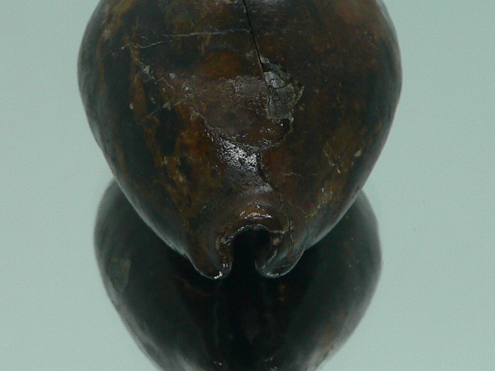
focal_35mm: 70
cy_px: 133
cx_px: 255
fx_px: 1001
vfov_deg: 21.0
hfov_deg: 27.8
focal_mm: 4.6
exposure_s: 1/60
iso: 100
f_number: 2.8
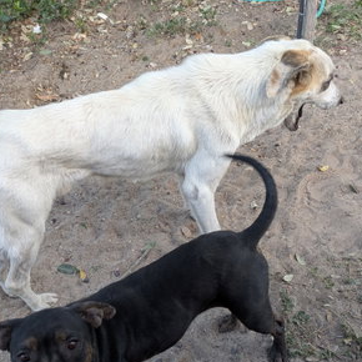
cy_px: 223
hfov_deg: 43.9
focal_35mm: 38
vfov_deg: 43.6
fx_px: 450
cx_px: 183
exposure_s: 1/120
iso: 108
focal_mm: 5.43
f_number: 1.89
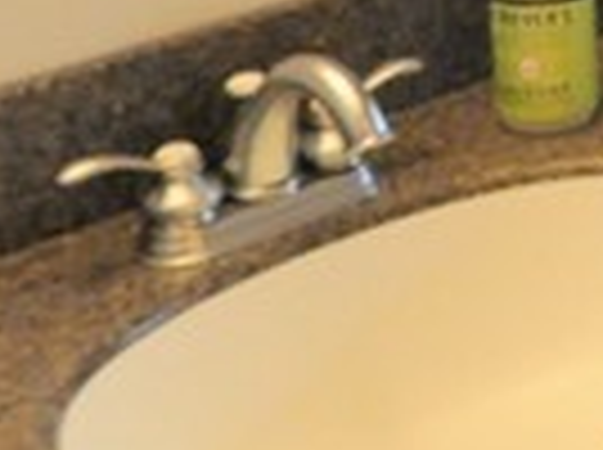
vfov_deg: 11.8
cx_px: 1314
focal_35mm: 117
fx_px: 2034
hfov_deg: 13.6
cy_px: -328
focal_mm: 10
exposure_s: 1/45
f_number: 3.5
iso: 1250
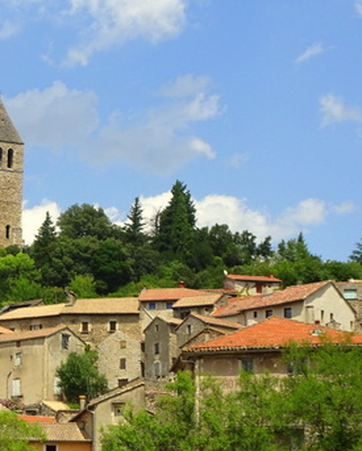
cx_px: -30
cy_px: 287
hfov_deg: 16.4
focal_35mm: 91
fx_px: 1217
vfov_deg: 21.0
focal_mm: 6.8
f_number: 4
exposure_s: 1/800
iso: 80
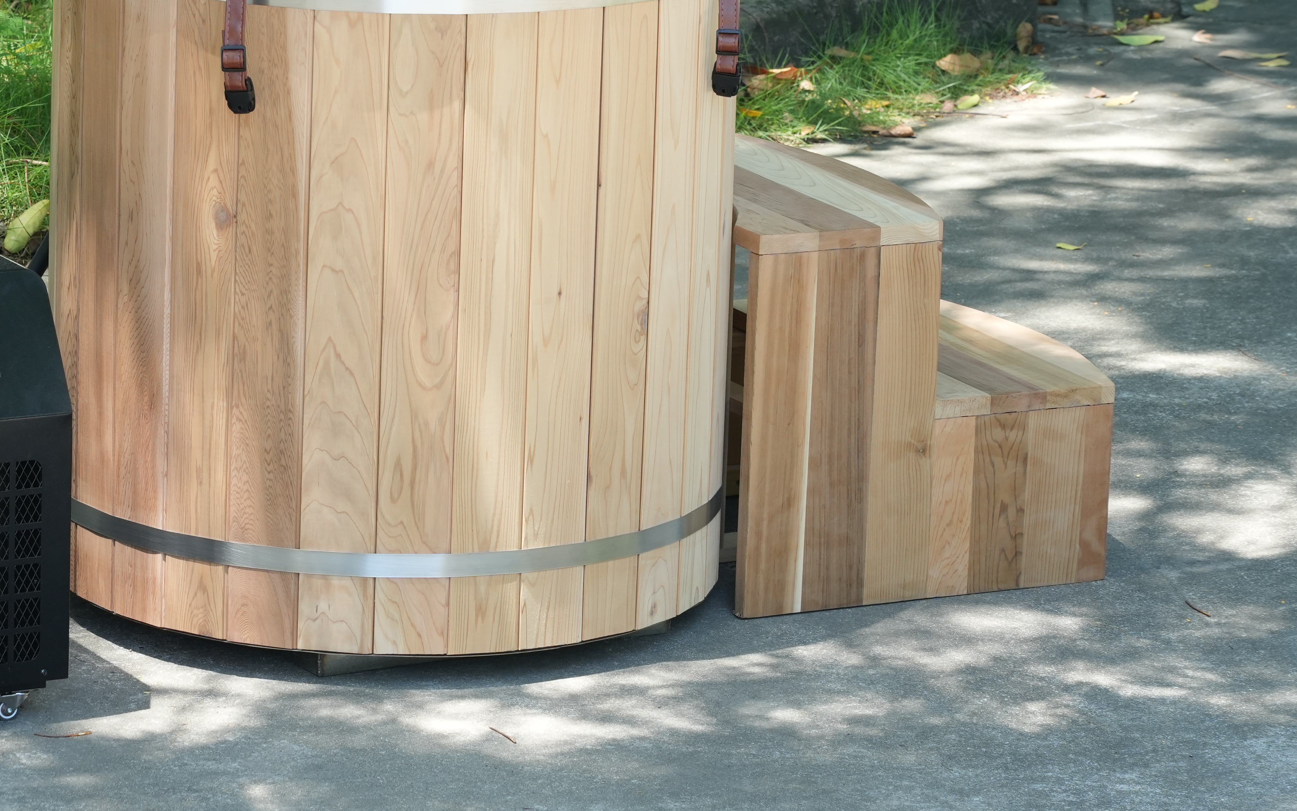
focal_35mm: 187
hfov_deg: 11.1
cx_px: 165
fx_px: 6610
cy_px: 249
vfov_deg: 7.0
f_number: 8
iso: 640
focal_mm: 105
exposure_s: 1/125
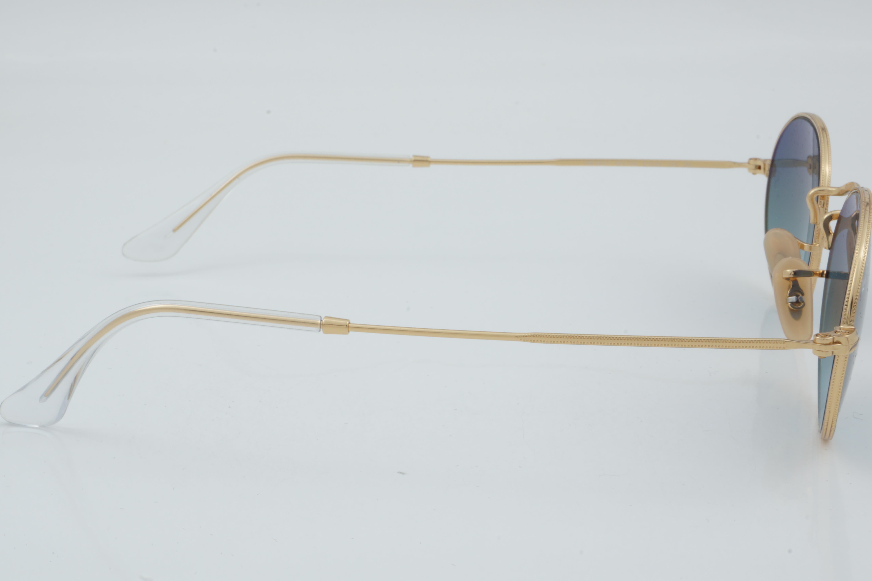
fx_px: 1913
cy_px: 285
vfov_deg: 17.3
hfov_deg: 25.7
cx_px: 437
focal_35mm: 79
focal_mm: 50
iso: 100
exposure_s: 1/4
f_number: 29
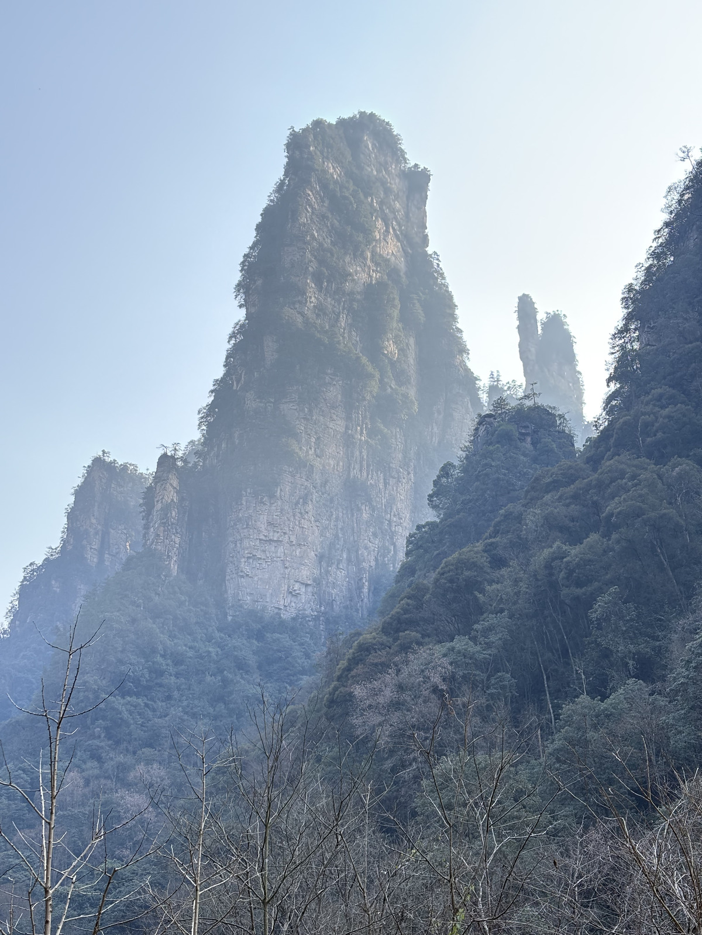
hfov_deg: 28.0
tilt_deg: +23.6
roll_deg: +1.2
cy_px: 468
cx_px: 351
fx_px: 1406
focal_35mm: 52
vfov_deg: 36.8
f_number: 1.6
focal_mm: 5.96
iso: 50
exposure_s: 1/291
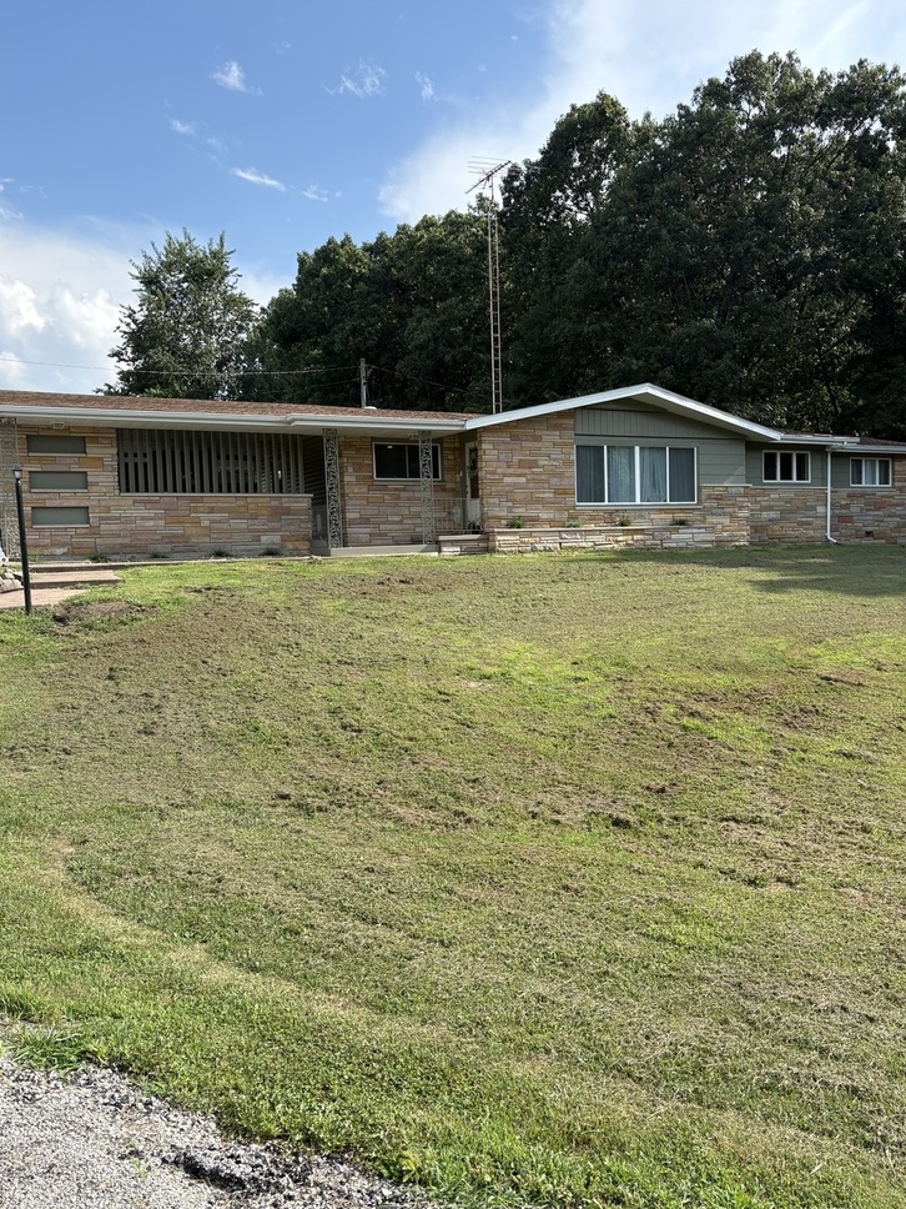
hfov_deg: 48.2
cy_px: 624
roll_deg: +2.5
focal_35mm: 29
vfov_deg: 61.6
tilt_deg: -2.4
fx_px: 1012
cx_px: 484
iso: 50
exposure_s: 1/1901
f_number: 1.6
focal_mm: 5.96
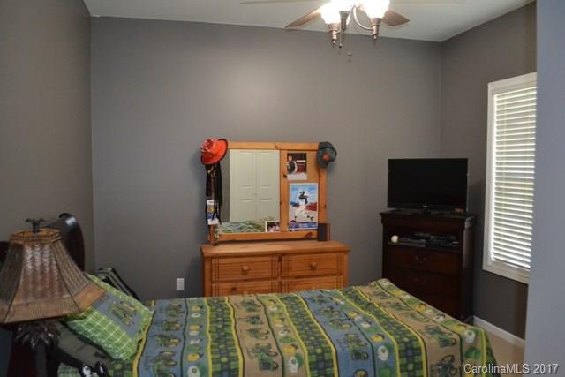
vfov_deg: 48.0
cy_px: 188
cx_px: 282
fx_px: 424
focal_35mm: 27
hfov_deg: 67.4
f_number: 3.5
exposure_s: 1/60
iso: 3200
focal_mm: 18
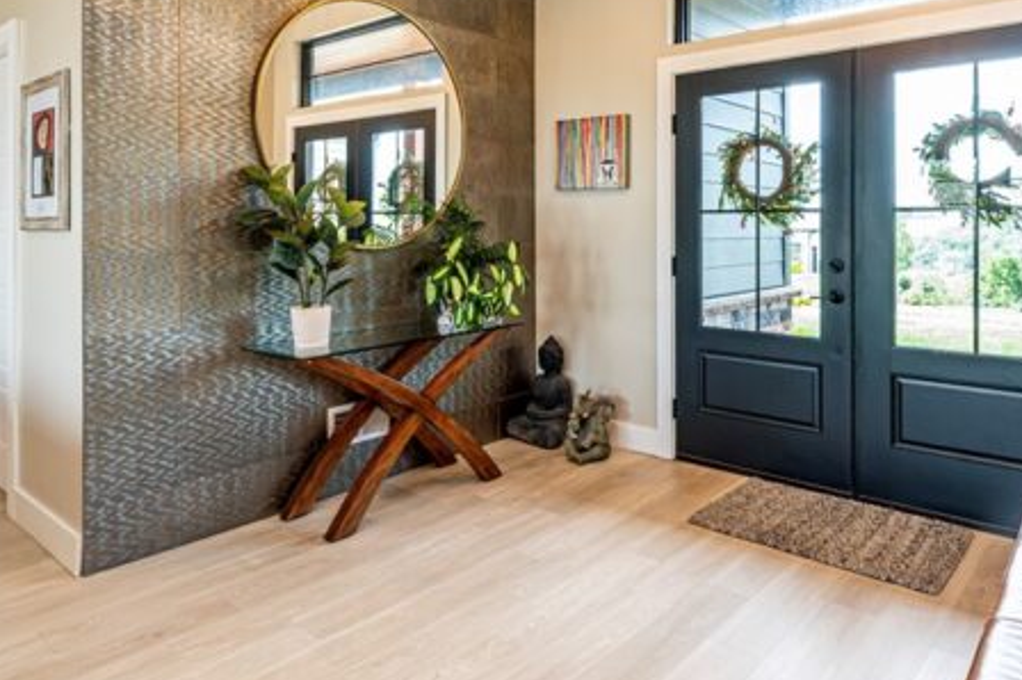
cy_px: 244
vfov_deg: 50.6
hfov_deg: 71.5
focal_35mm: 25
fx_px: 709
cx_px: 527
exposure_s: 1/125
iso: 2000
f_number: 8
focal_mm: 14
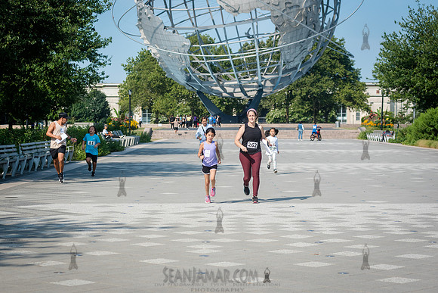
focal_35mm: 89
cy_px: 160
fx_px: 1084
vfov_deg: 15.4
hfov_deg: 22.8
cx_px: 211
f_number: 4.5
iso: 500
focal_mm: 80
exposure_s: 1/3200
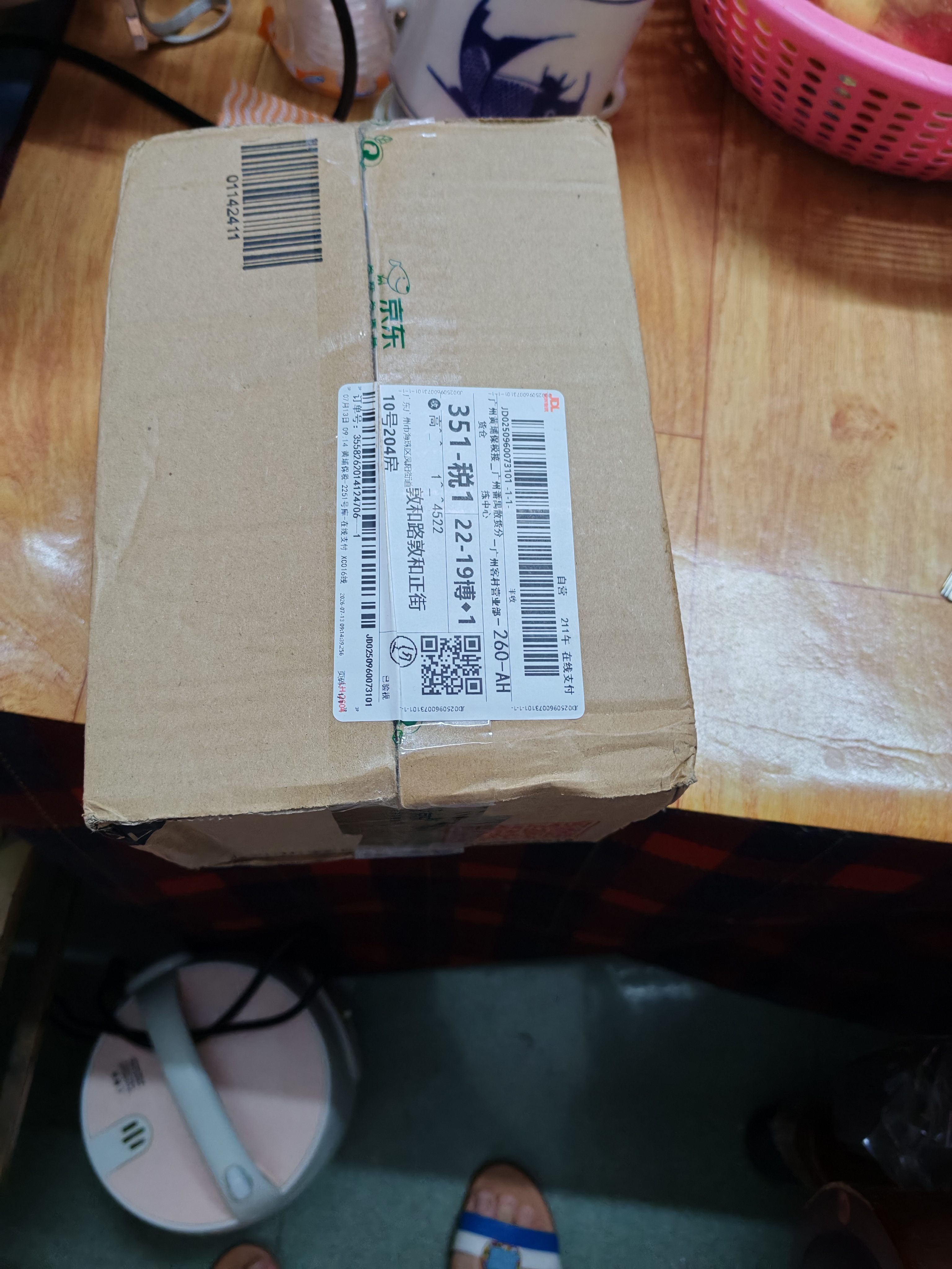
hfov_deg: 51.4
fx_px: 990
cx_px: 476
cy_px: 634
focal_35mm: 27
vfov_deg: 65.3
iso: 320
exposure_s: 1/33
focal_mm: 5.52
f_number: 1.95
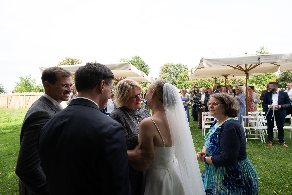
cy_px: 98
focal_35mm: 20
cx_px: 146
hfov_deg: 85.4
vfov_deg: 63.2
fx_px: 158
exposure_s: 1/30
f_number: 7.1
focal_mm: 19.5
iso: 80
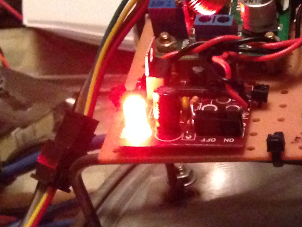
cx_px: 495
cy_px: 192
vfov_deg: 12.7
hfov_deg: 15.3
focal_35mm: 116
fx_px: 1012
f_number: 2.4
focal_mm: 4.12
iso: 800
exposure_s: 1/15
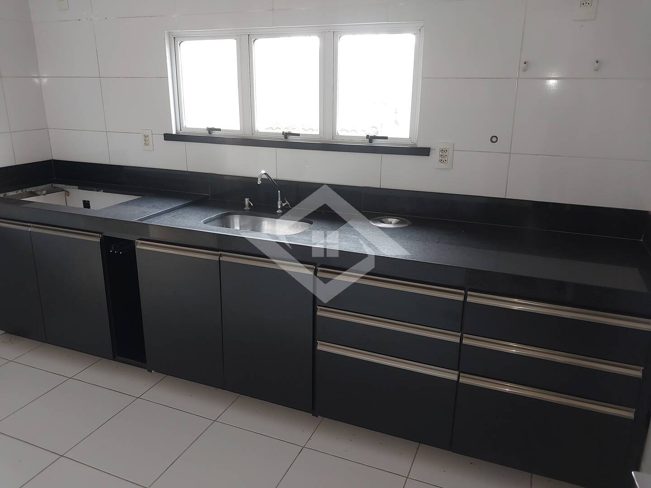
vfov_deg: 46.8
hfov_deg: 60.0
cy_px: 244
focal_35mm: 30
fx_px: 564
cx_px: 326
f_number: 1.8
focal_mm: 4.6
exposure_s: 1/60
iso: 125
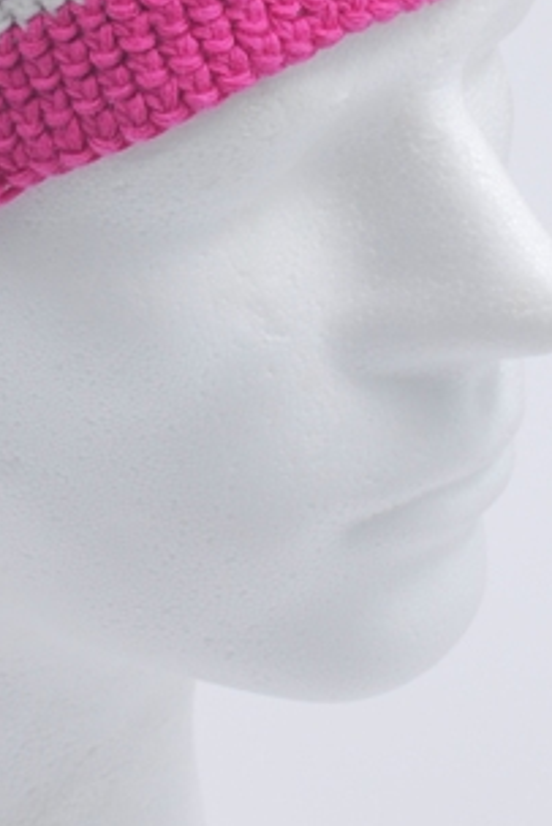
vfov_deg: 7.2
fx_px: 6593
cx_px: -60
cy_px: 139
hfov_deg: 4.8
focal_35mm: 287
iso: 100
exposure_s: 1/250
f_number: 7.1
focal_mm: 50
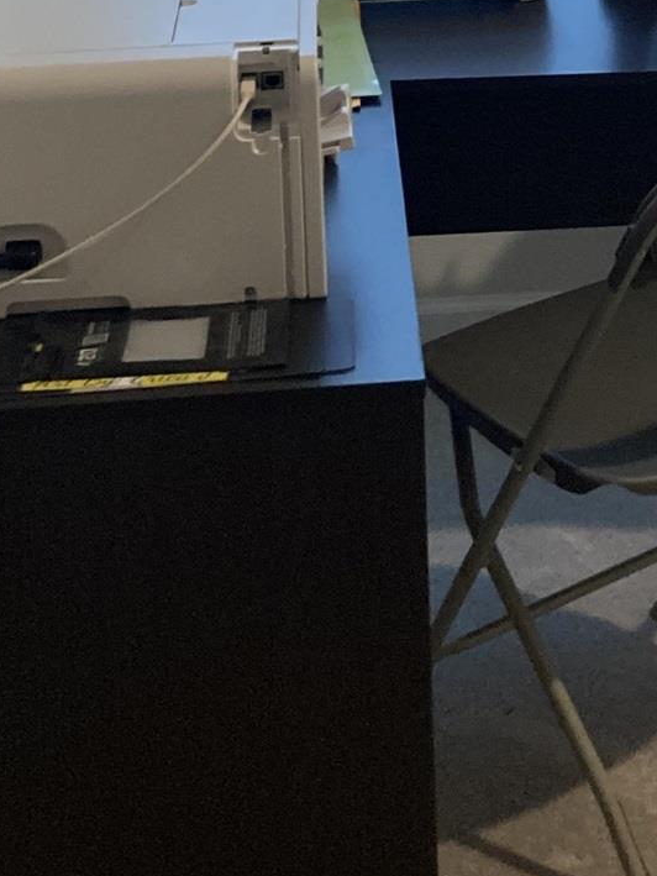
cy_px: -114
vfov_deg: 20.4
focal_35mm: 91
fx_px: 2302
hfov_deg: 15.9
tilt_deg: -9.0
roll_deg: +1.8
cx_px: 657
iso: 200
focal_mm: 3.99
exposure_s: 1/60
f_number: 1.8
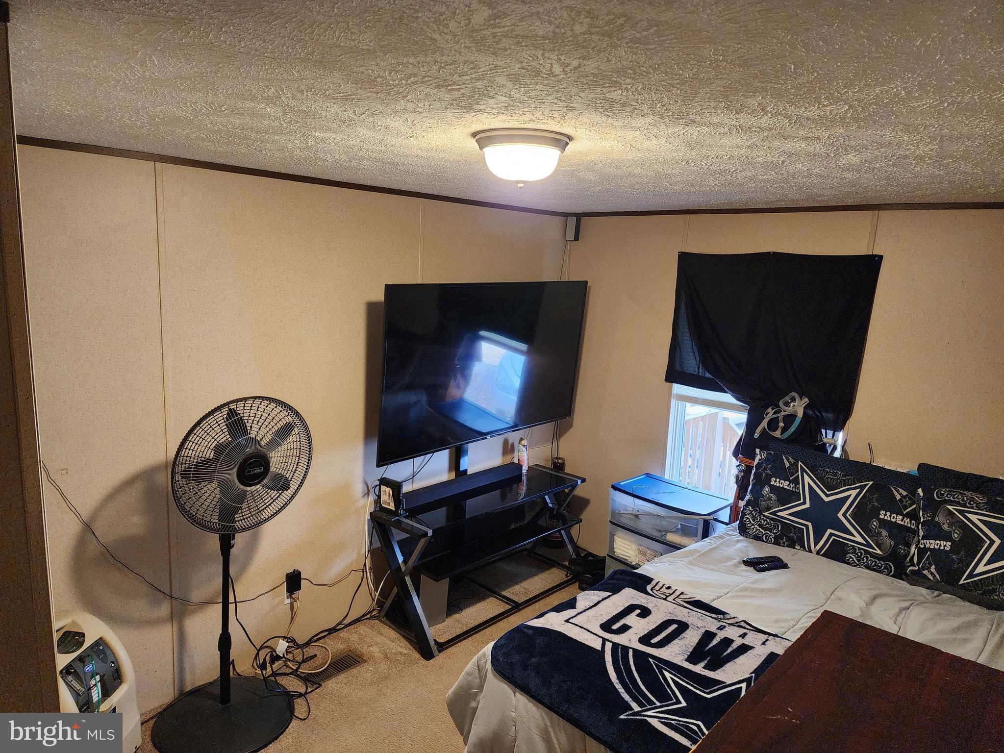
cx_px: 502
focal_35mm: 23
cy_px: 376
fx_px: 667
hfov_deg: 73.9
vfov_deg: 58.9
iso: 640
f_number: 1.8
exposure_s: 1/120
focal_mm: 6.4
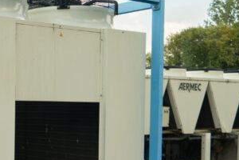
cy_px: 135
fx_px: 544
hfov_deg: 23.0
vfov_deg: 16.5
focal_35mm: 82
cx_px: -38
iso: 100
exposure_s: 1/160
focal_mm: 24
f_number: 4
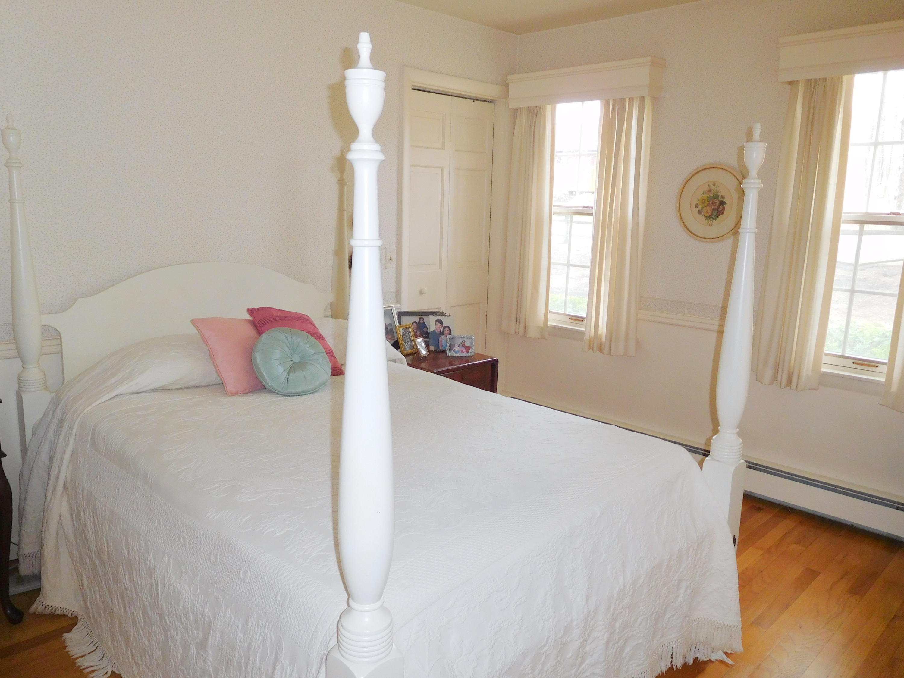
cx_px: 452
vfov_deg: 54.9
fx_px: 653
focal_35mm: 25
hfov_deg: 69.4
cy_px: 339
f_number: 3.4
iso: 200
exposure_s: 1/30
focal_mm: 4.5
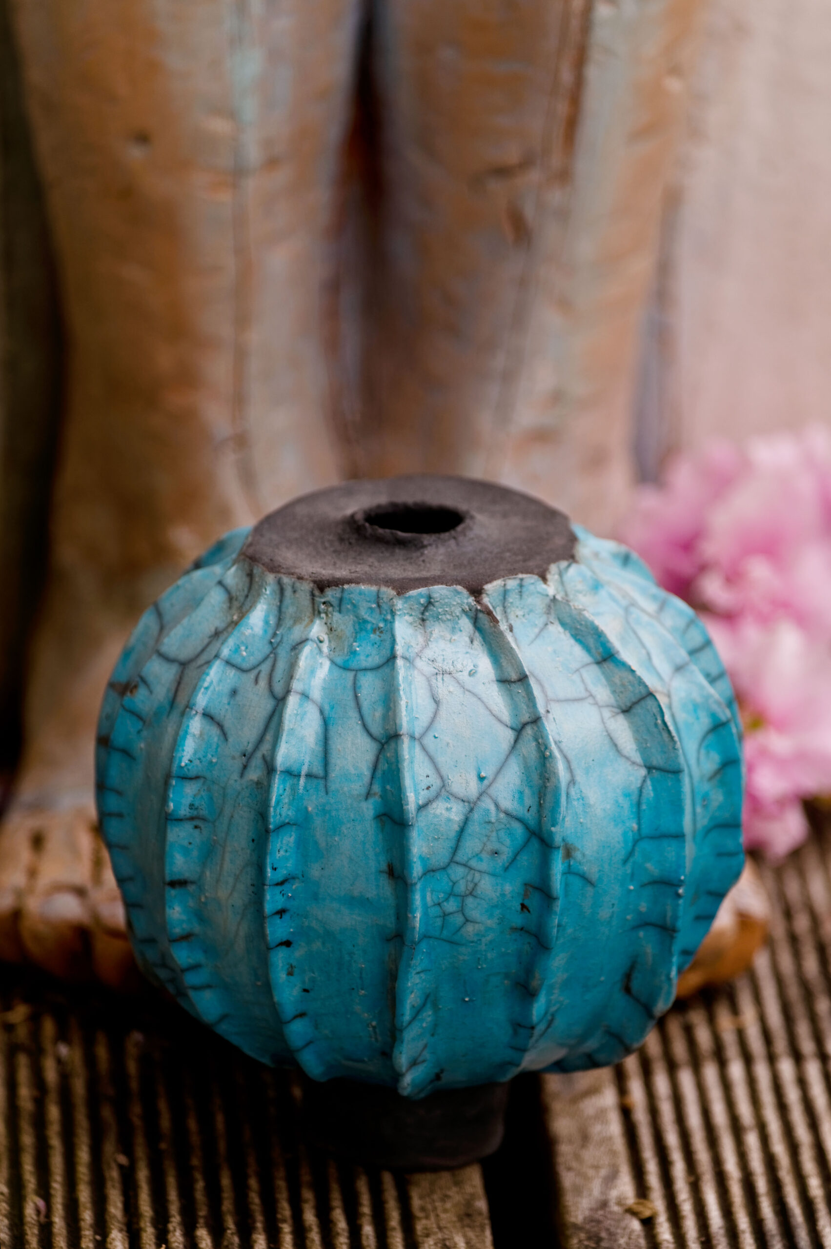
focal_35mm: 260
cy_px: 624
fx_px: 9015
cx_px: 416
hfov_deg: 5.3
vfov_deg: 7.9
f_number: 5.6
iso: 500
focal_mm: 260
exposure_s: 1/1250
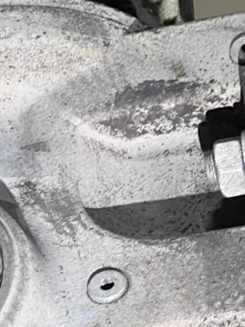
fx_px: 2329
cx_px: 28
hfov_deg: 6.0
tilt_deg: +39.2
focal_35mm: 247
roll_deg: -1.5
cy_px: 396
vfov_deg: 7.9
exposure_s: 1/34
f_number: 2.8
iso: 800
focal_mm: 9
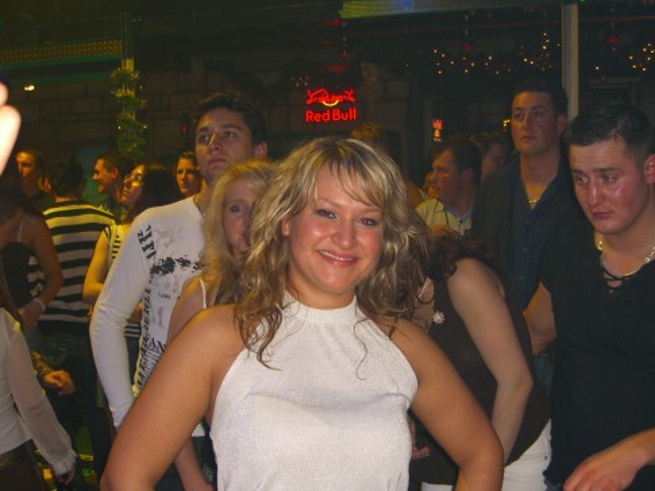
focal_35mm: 47
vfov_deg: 30.8
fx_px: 890
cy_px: 293
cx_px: 381
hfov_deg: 40.3
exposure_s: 1/60
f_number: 2.8
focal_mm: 7.9
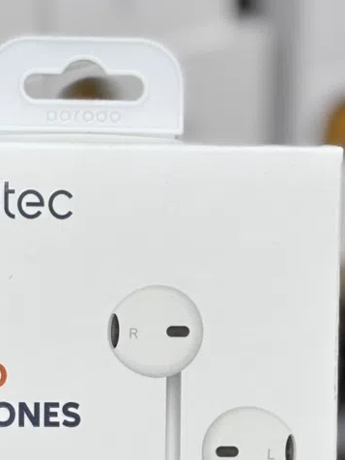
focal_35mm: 149
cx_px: 24
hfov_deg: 9.9
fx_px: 1980
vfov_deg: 13.0
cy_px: 520
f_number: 1.6
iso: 40
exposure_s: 1/100
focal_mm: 5.96
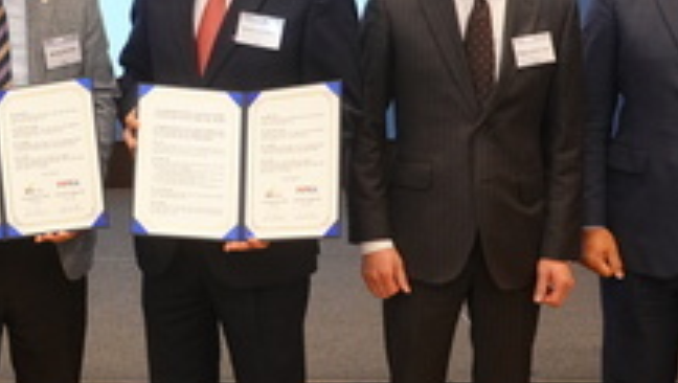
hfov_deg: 28.3
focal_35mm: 73
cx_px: 129
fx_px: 1314
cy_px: 102
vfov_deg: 16.5
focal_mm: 24
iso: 1600
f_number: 5.6
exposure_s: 1/200
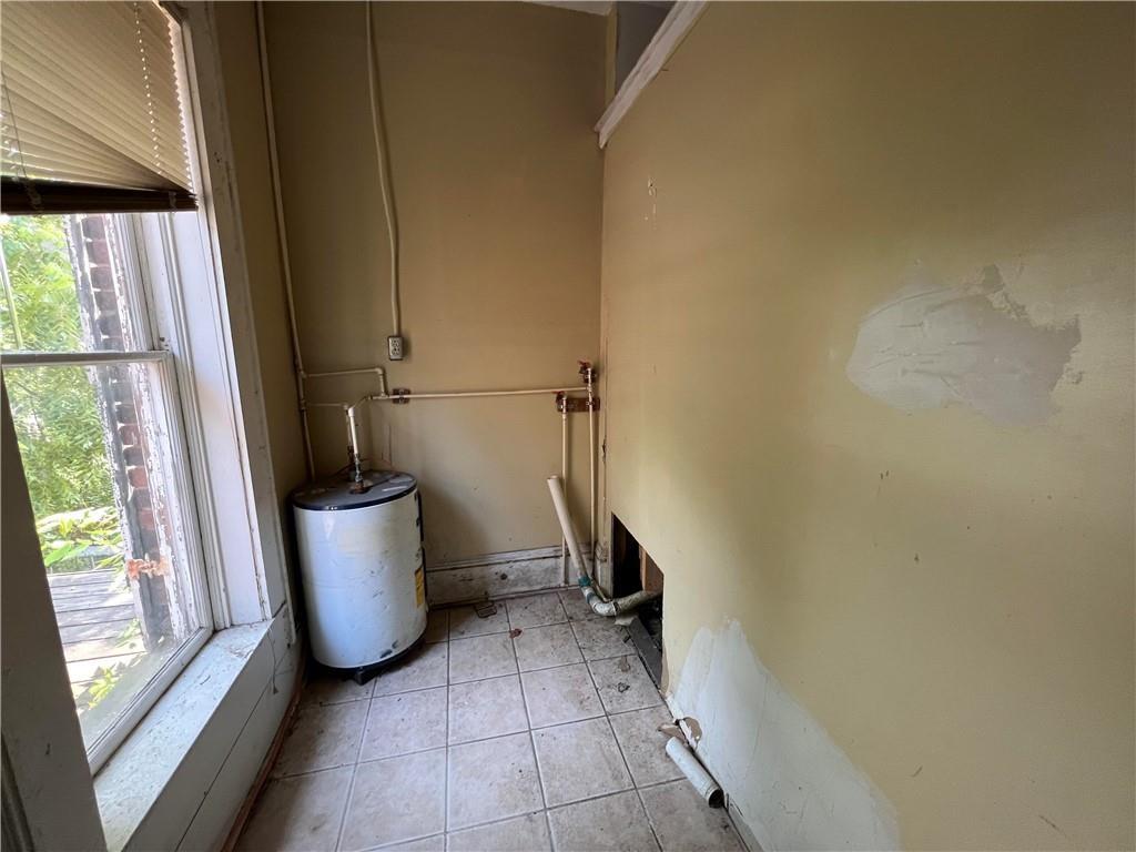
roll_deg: +0.8
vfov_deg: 89.9
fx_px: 427
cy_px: 426
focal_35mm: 13
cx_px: 568
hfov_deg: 106.2
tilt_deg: -11.1
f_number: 1.8
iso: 250
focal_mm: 1.57
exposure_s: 1/99
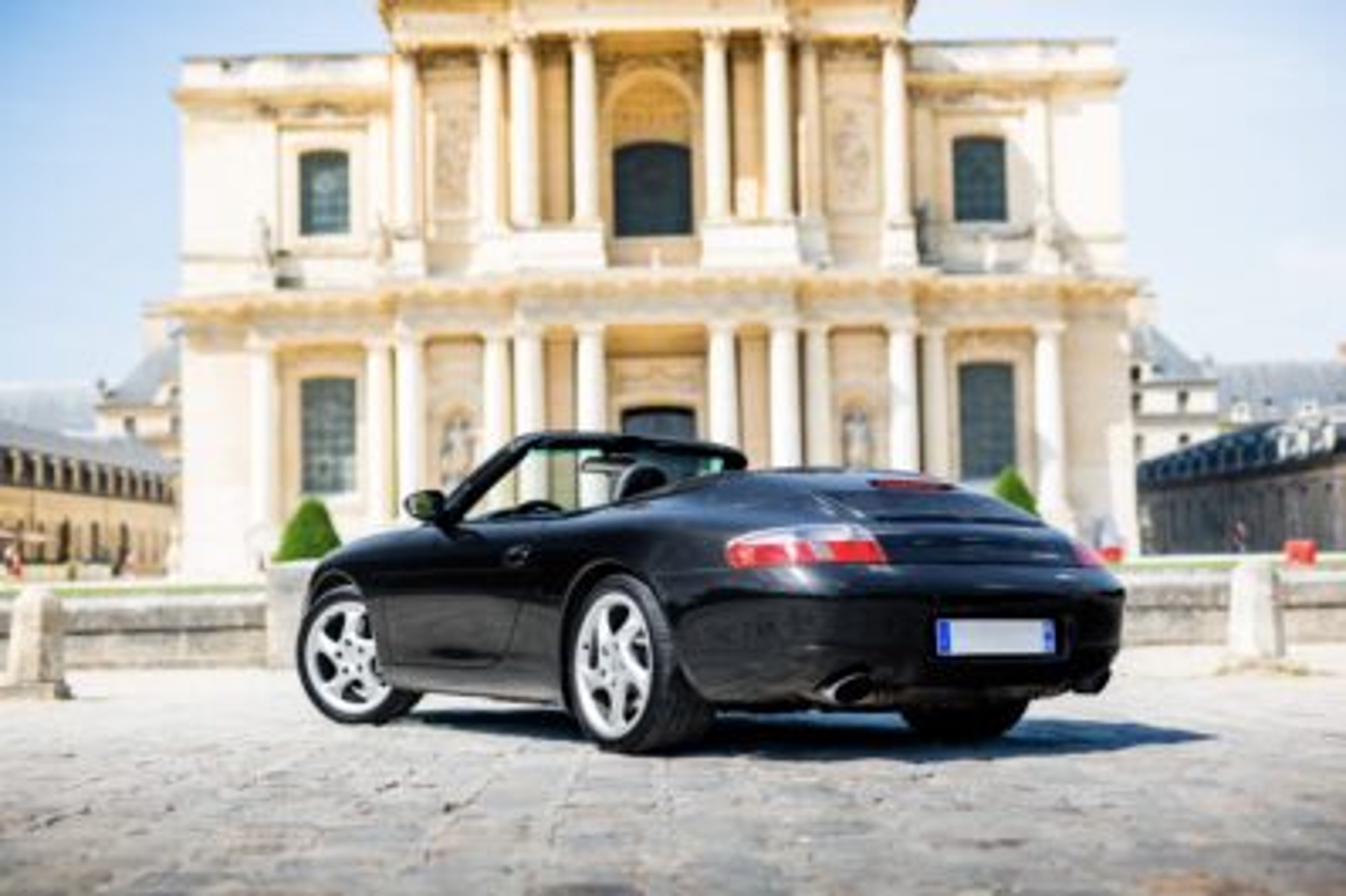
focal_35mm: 50
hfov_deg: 39.6
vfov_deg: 27.0
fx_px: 1869
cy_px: 448
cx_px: 673
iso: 100
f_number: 2
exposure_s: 1/1000
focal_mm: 50
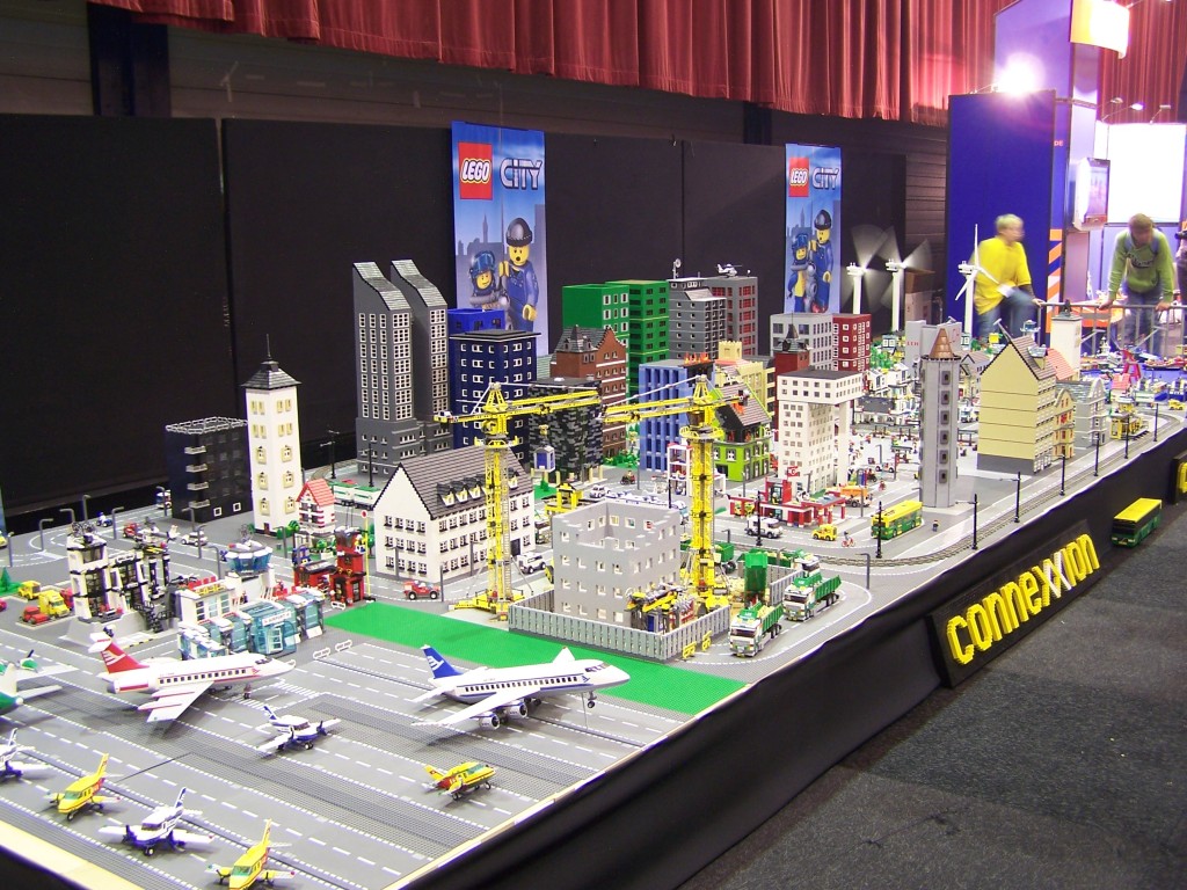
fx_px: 1303
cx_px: 594
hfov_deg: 49.0
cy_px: 445
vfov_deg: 37.7
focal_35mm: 38
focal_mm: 6.3
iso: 80
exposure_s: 1/2
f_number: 2.8
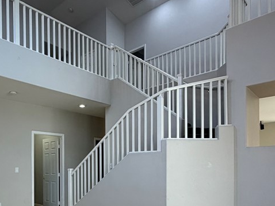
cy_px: 163
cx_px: 105
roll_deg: -0.4
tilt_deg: +1.2
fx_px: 238
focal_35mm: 30
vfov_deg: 44.6
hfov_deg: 59.3
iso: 200
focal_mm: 2.22
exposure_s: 1/120
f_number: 2.2
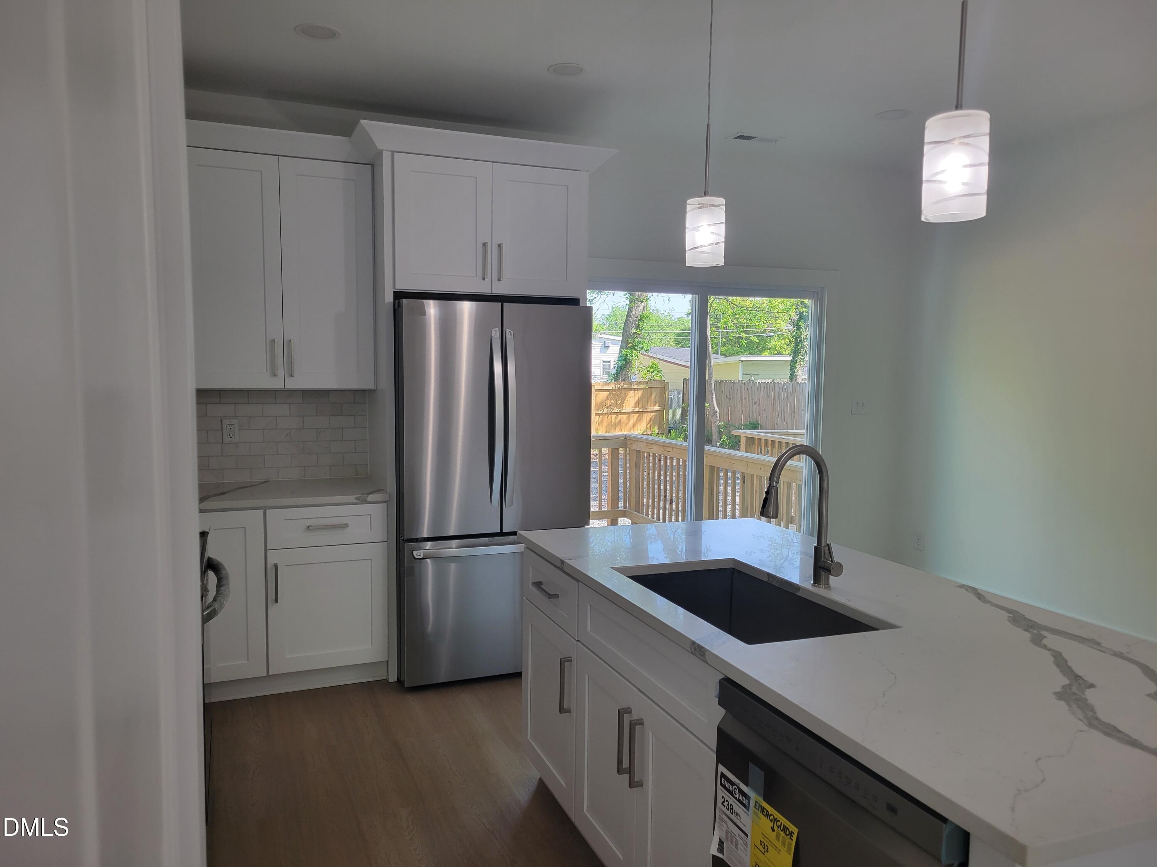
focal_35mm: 26
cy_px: 434
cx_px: 578
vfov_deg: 53.1
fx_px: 869
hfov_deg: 67.3
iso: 64
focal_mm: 5.4
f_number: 1.8
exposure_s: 1/120
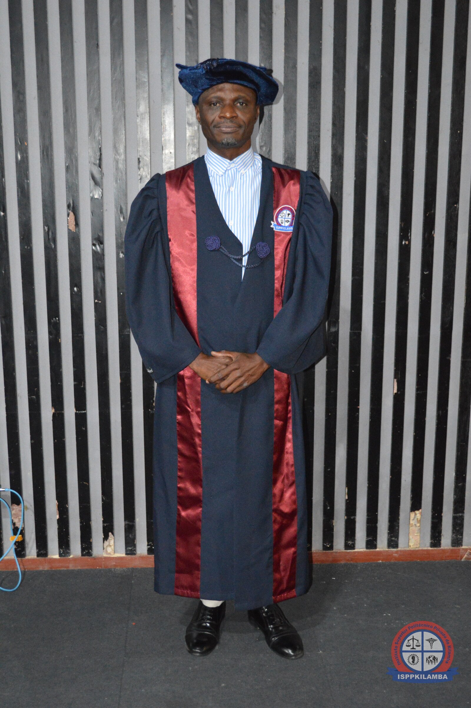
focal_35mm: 45
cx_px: 236
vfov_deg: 43.6
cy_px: 354
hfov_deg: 29.8
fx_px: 885
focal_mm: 30
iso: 3200
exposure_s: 1/60
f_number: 4.5
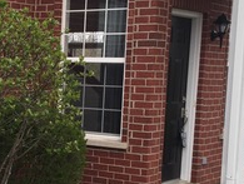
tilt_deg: -7.4
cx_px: -29
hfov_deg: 19.7
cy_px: 168
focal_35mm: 95
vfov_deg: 15.4
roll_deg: -1.4
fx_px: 671
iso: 32
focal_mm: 4.15
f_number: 2.2
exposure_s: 1/590
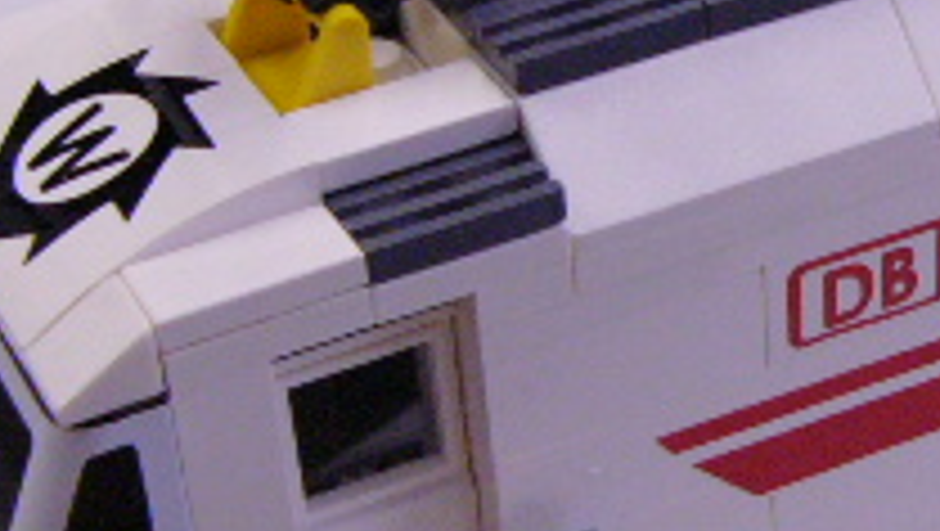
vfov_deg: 10.1
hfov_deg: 17.5
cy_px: 288
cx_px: 877
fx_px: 2994
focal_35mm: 120
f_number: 2.8
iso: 200
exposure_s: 1/40
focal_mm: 6
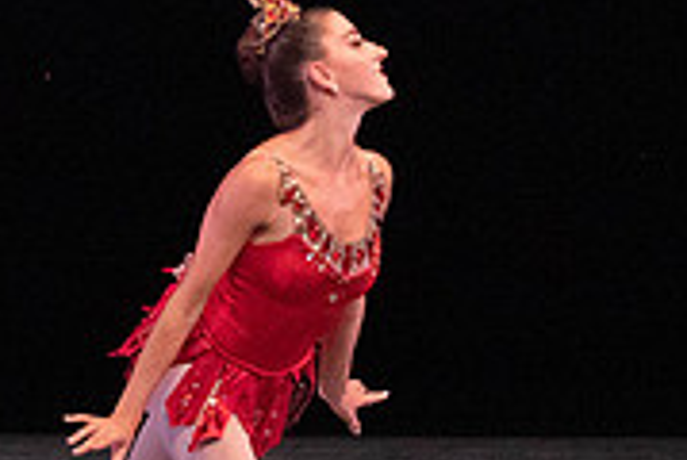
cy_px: 182
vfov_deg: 1.3
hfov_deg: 1.9
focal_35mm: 1076
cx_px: 553
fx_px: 20567
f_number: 11
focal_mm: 333
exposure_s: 1/500
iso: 16000
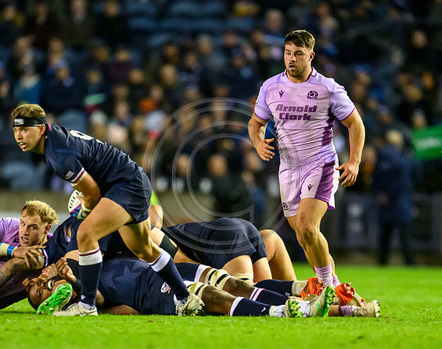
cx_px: 264
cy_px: 244
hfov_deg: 2.1
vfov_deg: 1.7
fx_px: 11931
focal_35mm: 917
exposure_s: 1/1000
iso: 10000
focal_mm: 560
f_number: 4
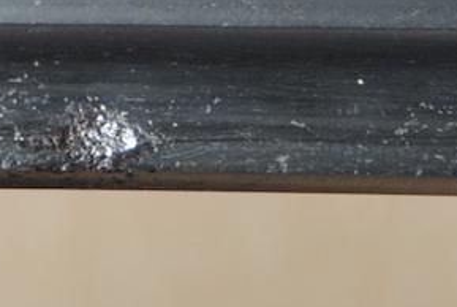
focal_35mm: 980
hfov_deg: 2.1
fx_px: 12471
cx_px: 70
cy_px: -74
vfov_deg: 1.4
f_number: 11
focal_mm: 135
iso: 400
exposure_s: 1/2
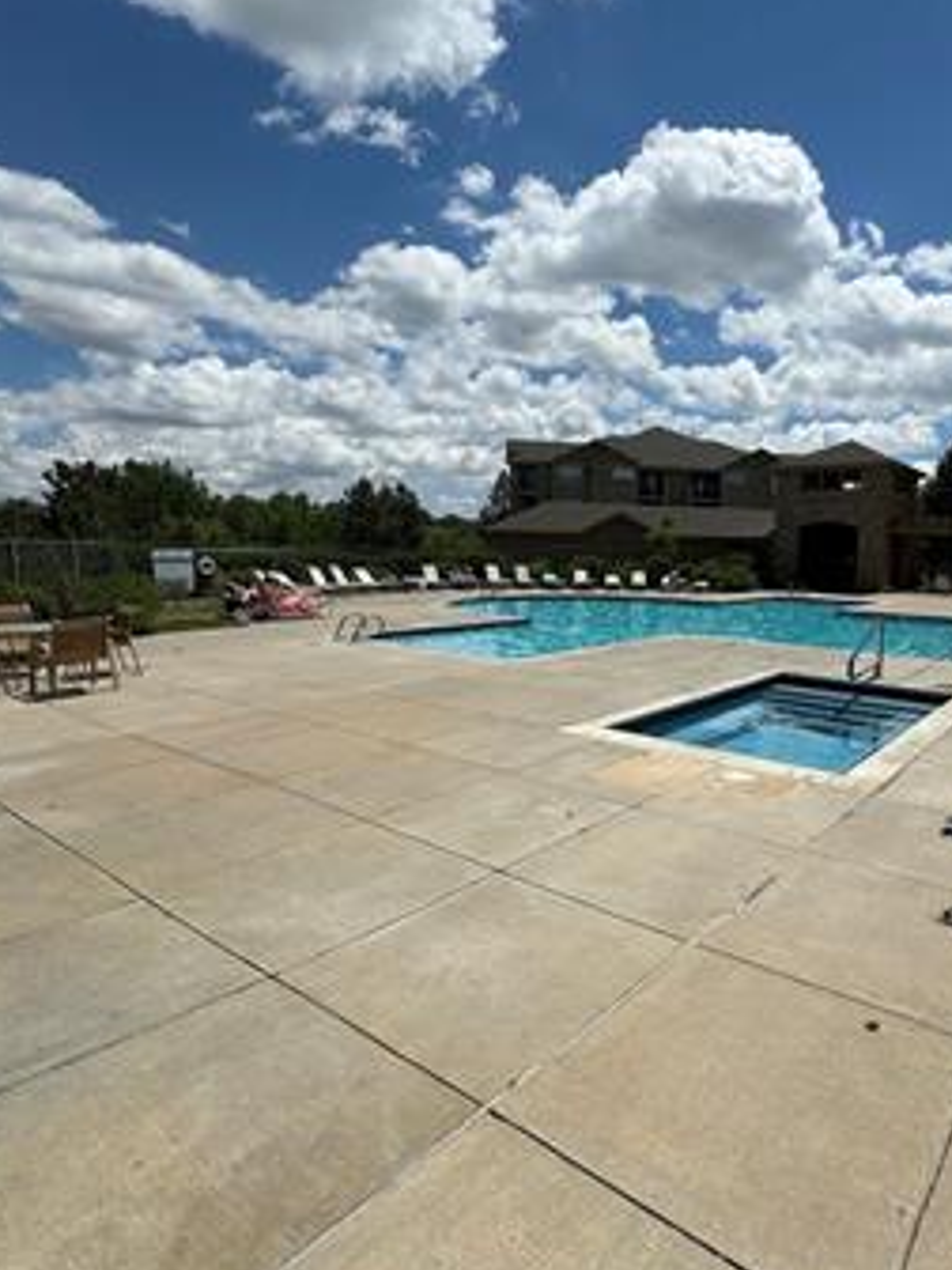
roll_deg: -0.9
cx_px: 657
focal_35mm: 20
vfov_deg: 81.7
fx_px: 733
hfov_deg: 63.8
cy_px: 646
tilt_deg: -8.3
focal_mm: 2.22
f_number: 2.2
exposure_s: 1/4630
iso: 40
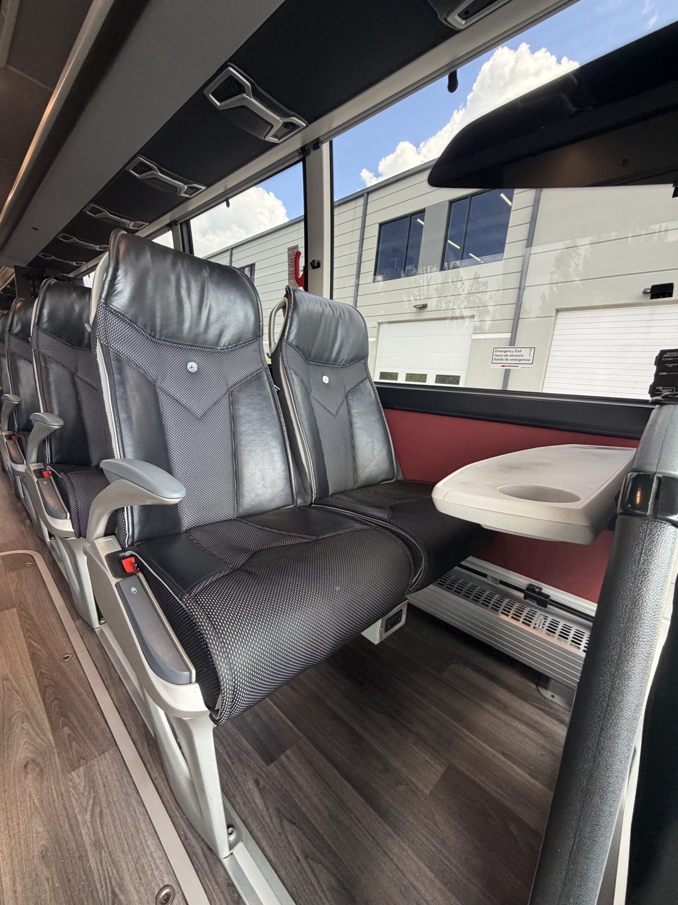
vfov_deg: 102.1
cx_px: 339
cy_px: 452
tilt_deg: -8.3
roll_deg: -5.6
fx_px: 366
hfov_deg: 85.7
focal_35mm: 14
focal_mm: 2.22
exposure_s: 1/121
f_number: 2.2
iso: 250
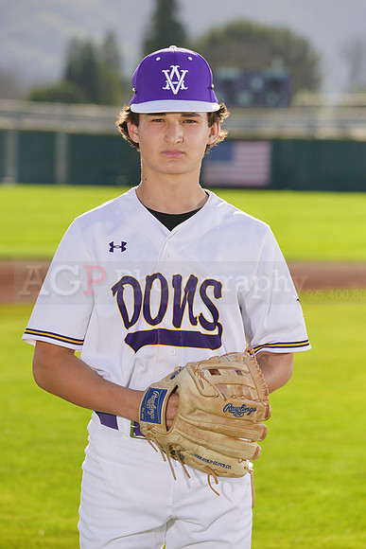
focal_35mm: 206
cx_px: 183
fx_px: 3139
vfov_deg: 10.0
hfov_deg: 6.7
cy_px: 274
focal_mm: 206
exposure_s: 1/250
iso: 100
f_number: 8
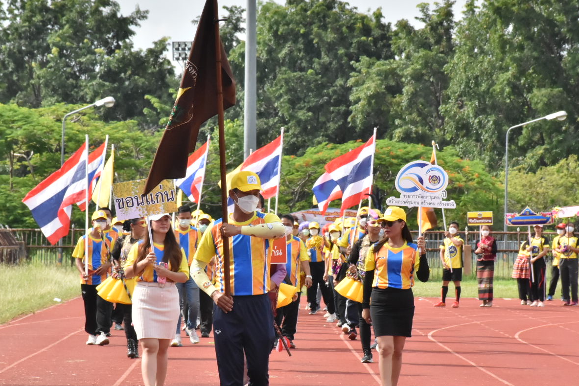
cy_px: 213
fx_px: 3469
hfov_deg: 9.5
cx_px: 272
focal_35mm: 216
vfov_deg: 6.4
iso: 2000
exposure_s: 1/2000
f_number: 13
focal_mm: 105
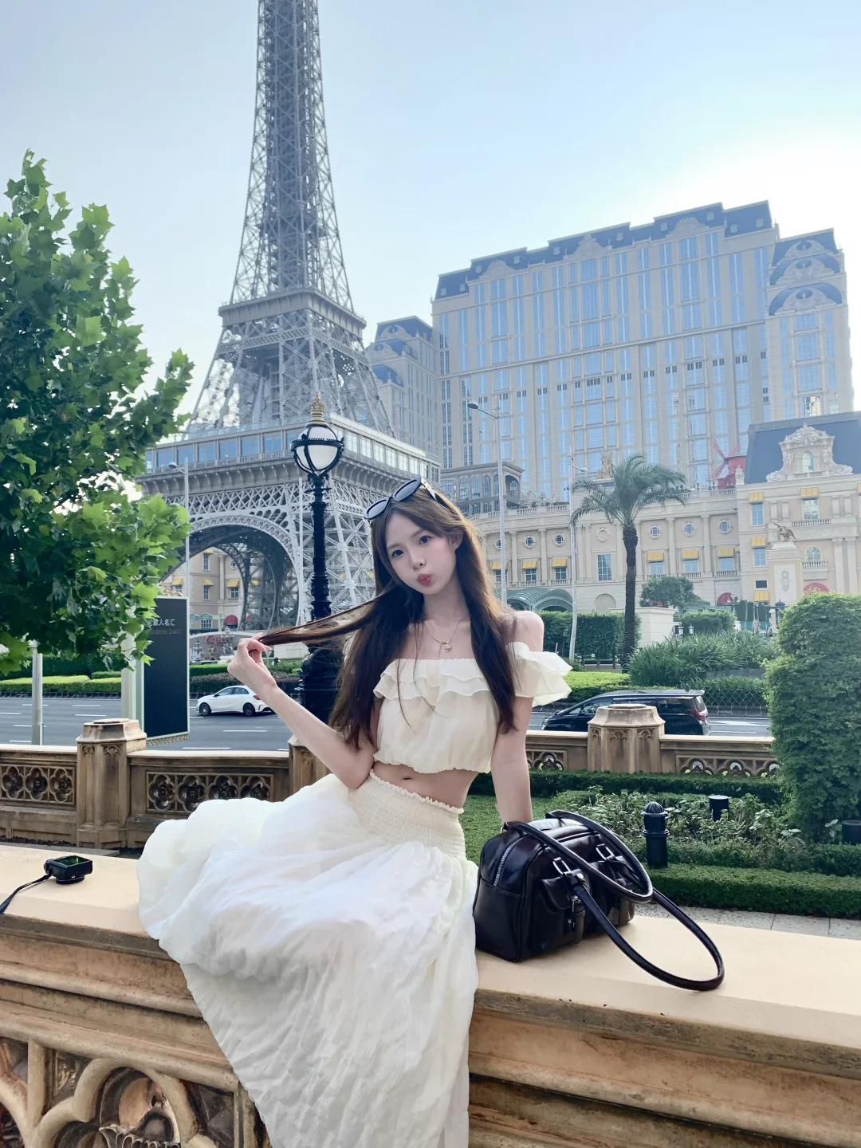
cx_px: 430
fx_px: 862
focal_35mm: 26
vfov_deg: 67.3
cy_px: 574
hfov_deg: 53.1
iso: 25
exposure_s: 1/849
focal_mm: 4.25
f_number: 1.8
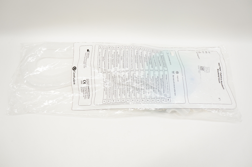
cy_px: 84
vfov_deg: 47.8
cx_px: 126
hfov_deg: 67.4
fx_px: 189
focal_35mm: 27
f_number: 6.3
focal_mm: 18
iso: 400
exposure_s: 1/60
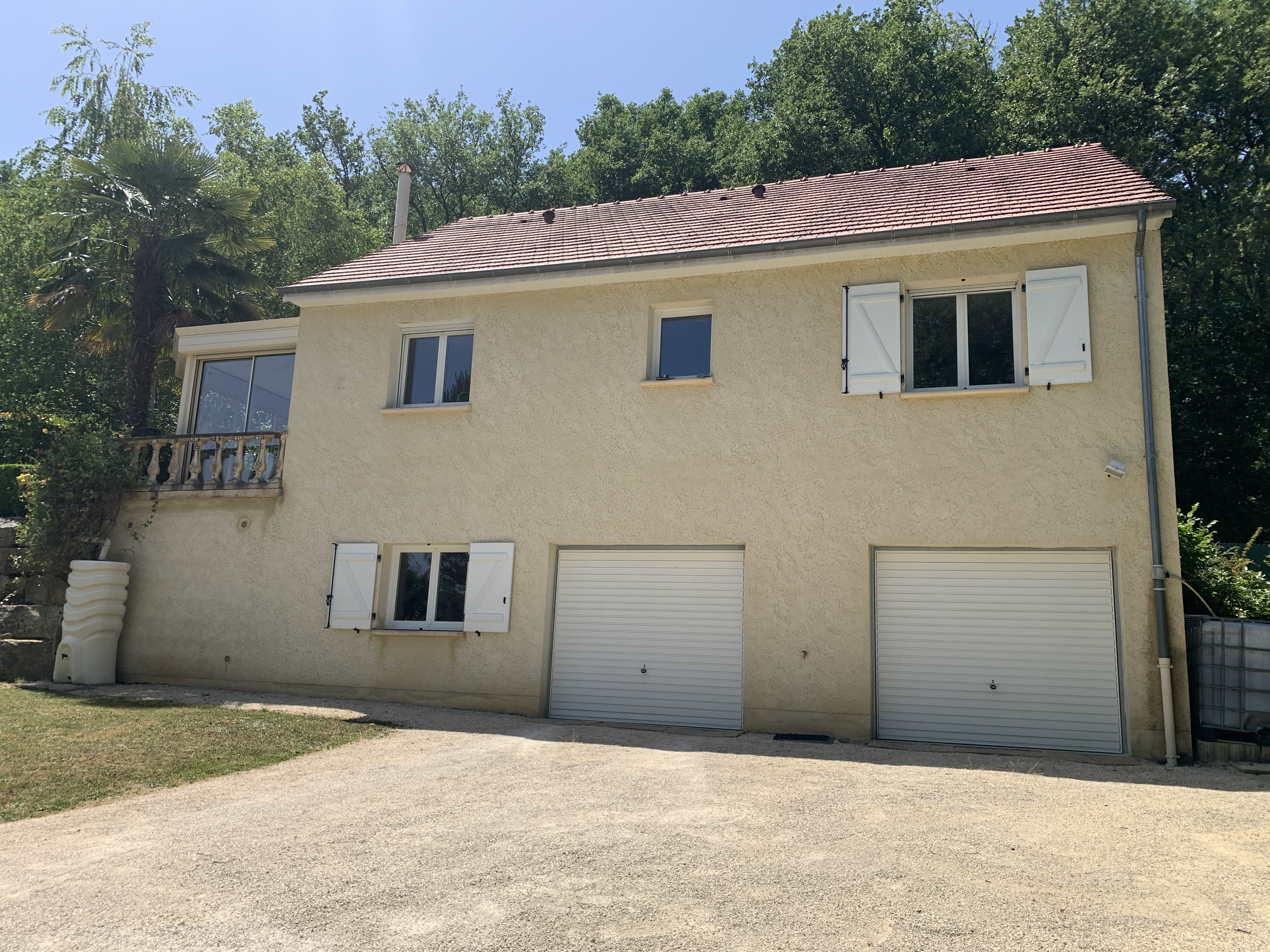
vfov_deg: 53.1
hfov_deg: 67.3
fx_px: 954
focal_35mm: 26
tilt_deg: +11.0
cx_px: 635
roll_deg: -2.2
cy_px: 476
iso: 25
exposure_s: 1/2257
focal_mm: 4.25
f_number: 1.8
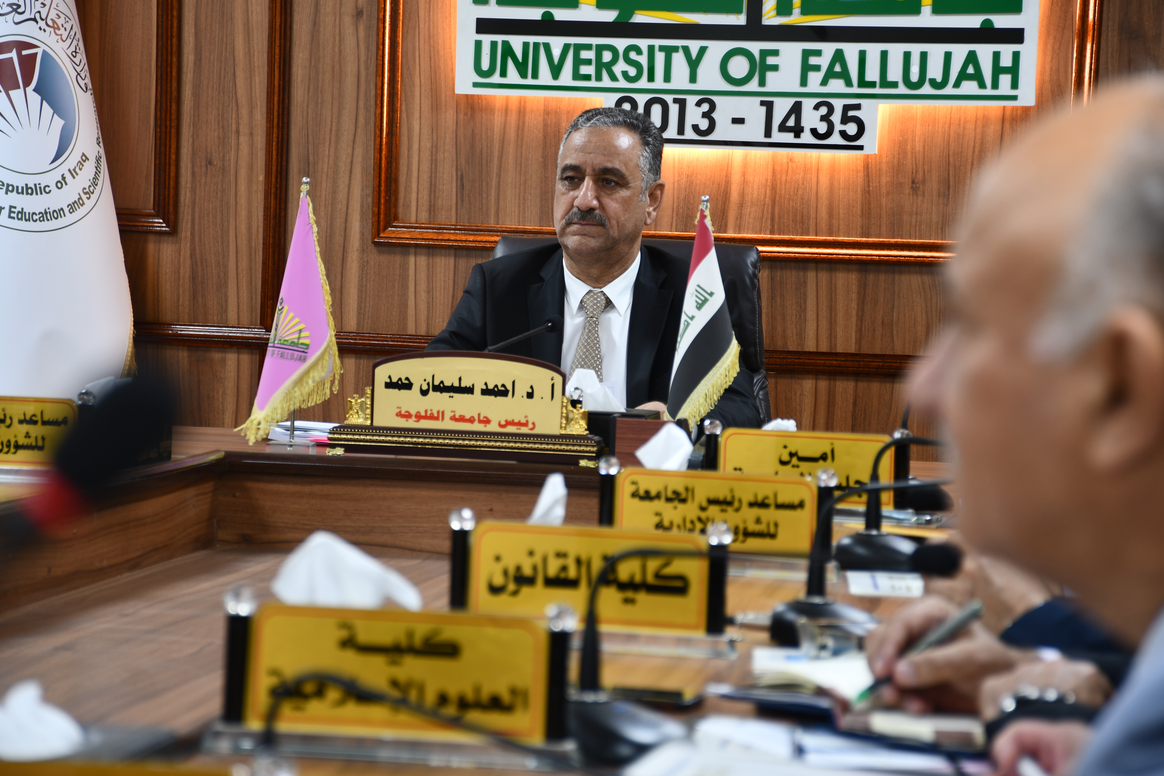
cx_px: 582
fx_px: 4591
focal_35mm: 142
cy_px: 388
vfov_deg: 9.7
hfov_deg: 14.4
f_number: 5.3
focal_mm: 95
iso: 160
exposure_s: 1/13
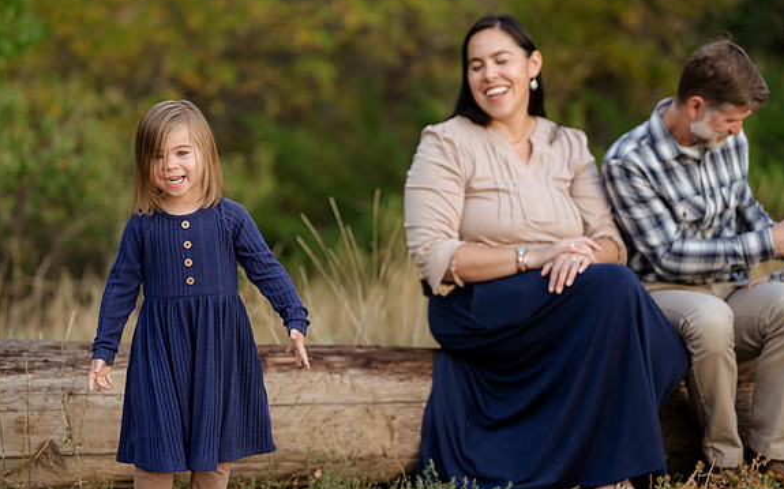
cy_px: 243
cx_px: 391
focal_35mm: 110
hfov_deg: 18.9
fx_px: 2350
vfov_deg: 11.9
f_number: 2.8
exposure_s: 1/400
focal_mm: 107
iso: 1000
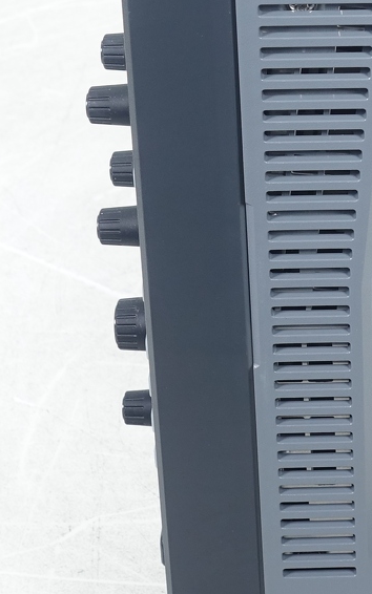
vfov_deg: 14.8
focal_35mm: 140
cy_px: 66
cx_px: 484
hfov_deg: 9.2
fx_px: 2270
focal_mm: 14.1
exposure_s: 1/80
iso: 125
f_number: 4
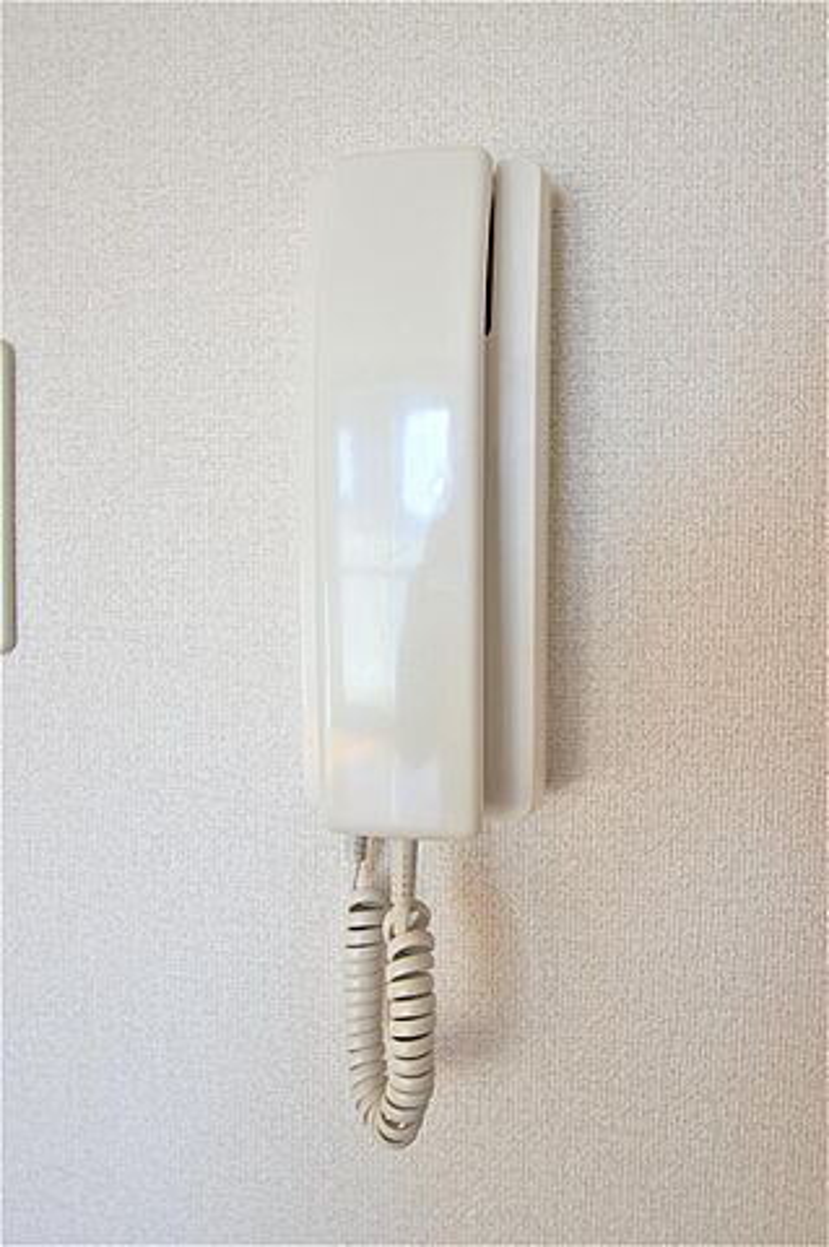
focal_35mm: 30
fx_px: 1038
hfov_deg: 43.5
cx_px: 414
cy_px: 624
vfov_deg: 62.0
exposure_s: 1/40
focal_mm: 20
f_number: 5
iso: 100
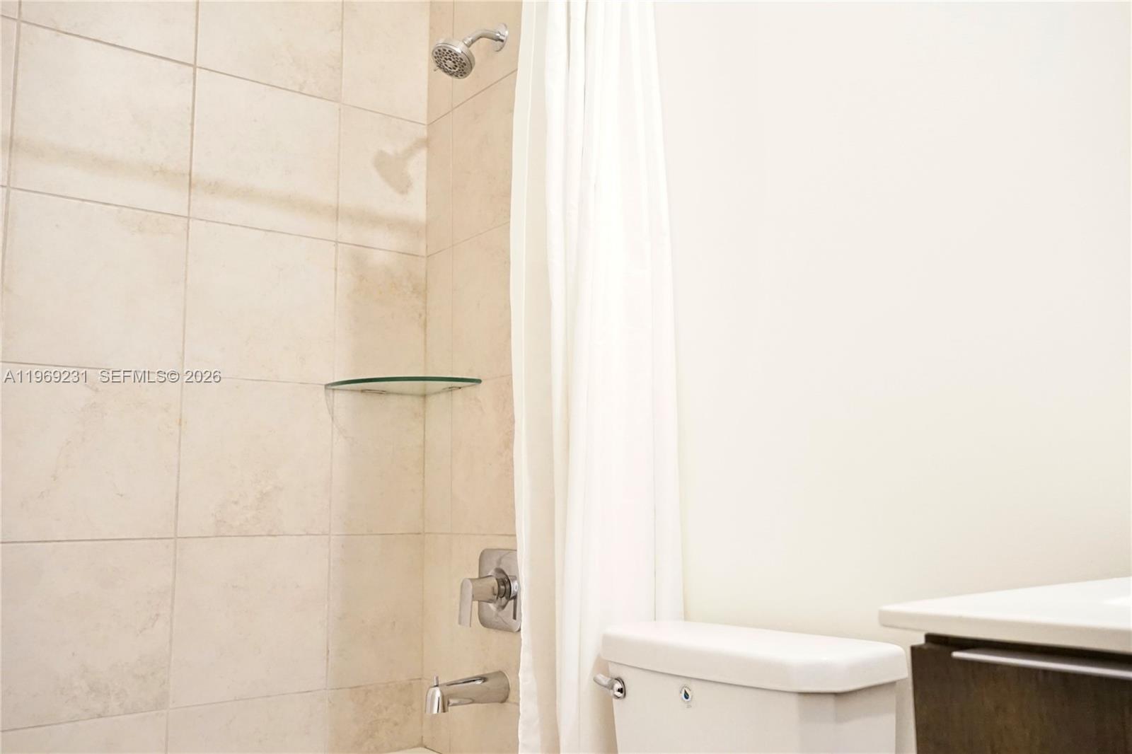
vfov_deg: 42.3
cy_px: 377
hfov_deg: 60.3
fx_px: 975
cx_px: 566
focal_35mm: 31
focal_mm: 21
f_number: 4
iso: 4000
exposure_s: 1/60
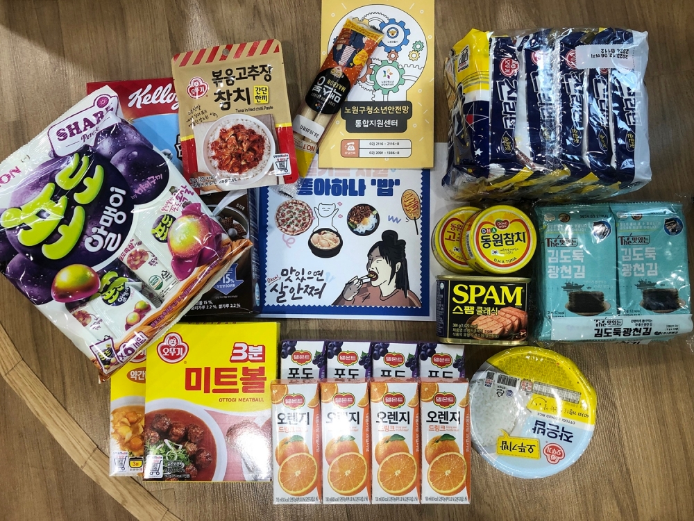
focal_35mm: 28
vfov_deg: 49.7
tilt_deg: -85.5
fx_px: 561
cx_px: 347
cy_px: 260
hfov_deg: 63.4
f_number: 1.8
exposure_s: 1/30
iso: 25
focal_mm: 4
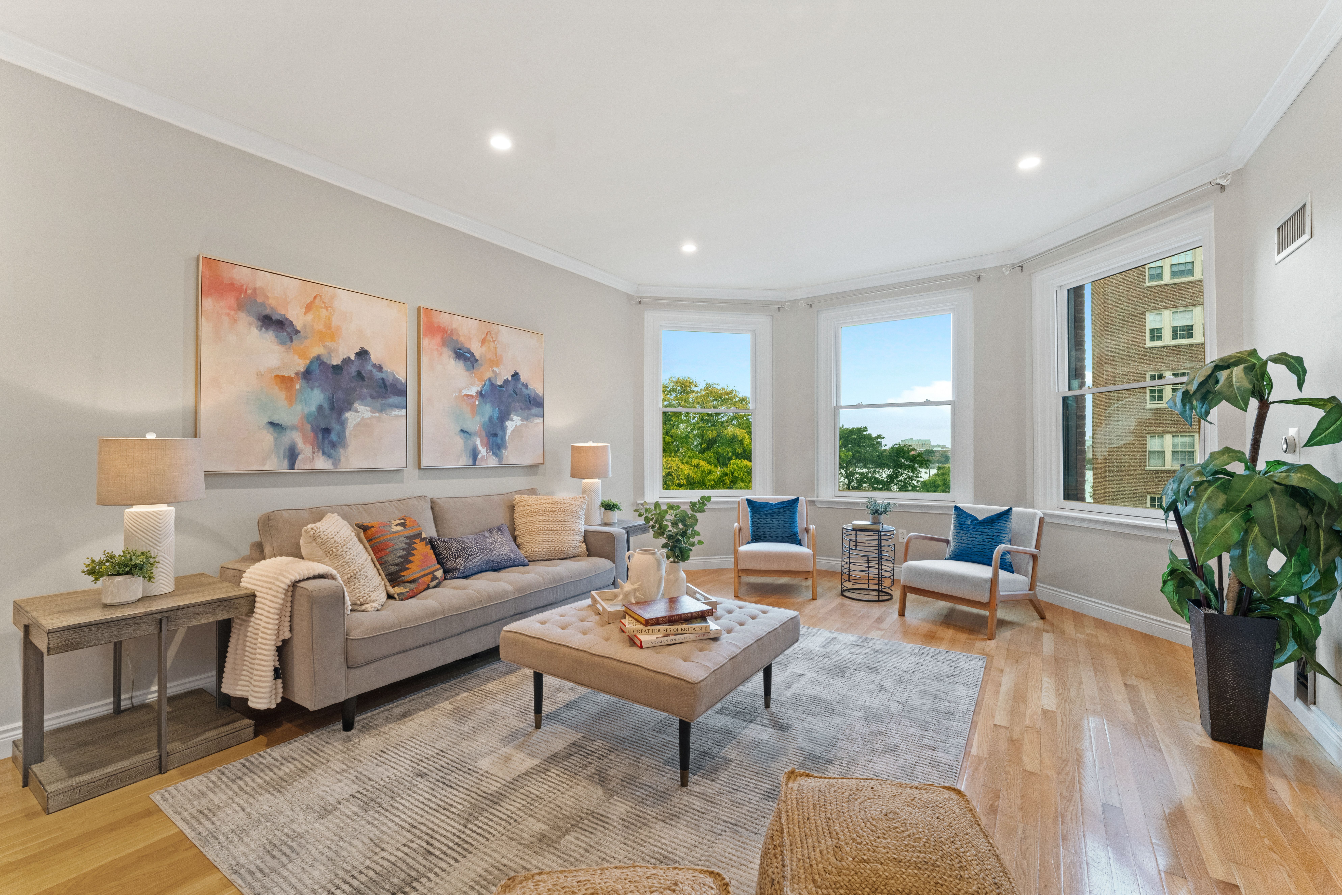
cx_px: 671
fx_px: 544
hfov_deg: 101.9
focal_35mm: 15
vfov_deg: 78.9
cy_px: 448
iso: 1600
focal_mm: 14.6
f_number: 11
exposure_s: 1/1.25
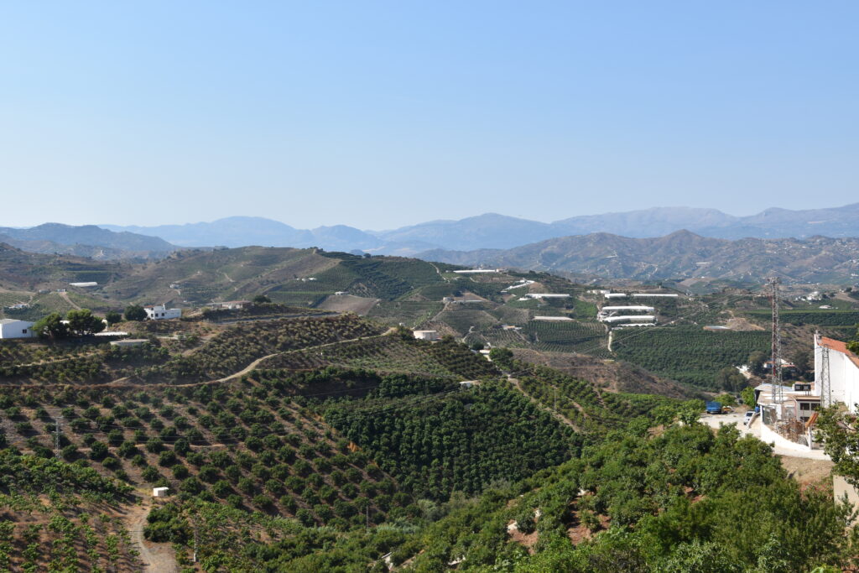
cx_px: 430
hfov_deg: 49.5
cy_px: 286
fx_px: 931
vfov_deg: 34.2
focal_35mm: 39
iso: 100
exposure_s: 1/200
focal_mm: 26
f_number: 10
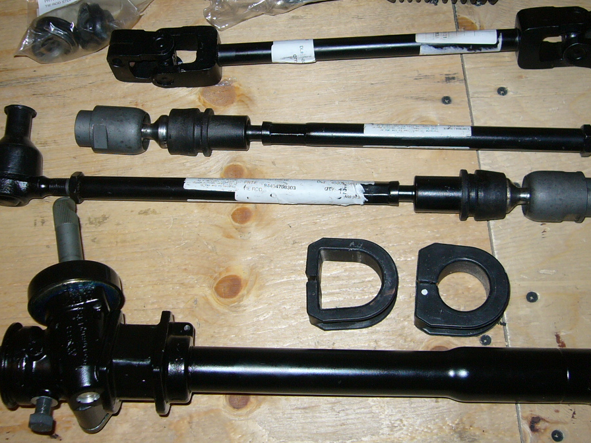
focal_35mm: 50
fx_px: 854
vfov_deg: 29.0
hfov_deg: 38.2
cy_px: 175
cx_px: 292
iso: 100
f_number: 2.8
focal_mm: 5.8
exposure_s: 1/60
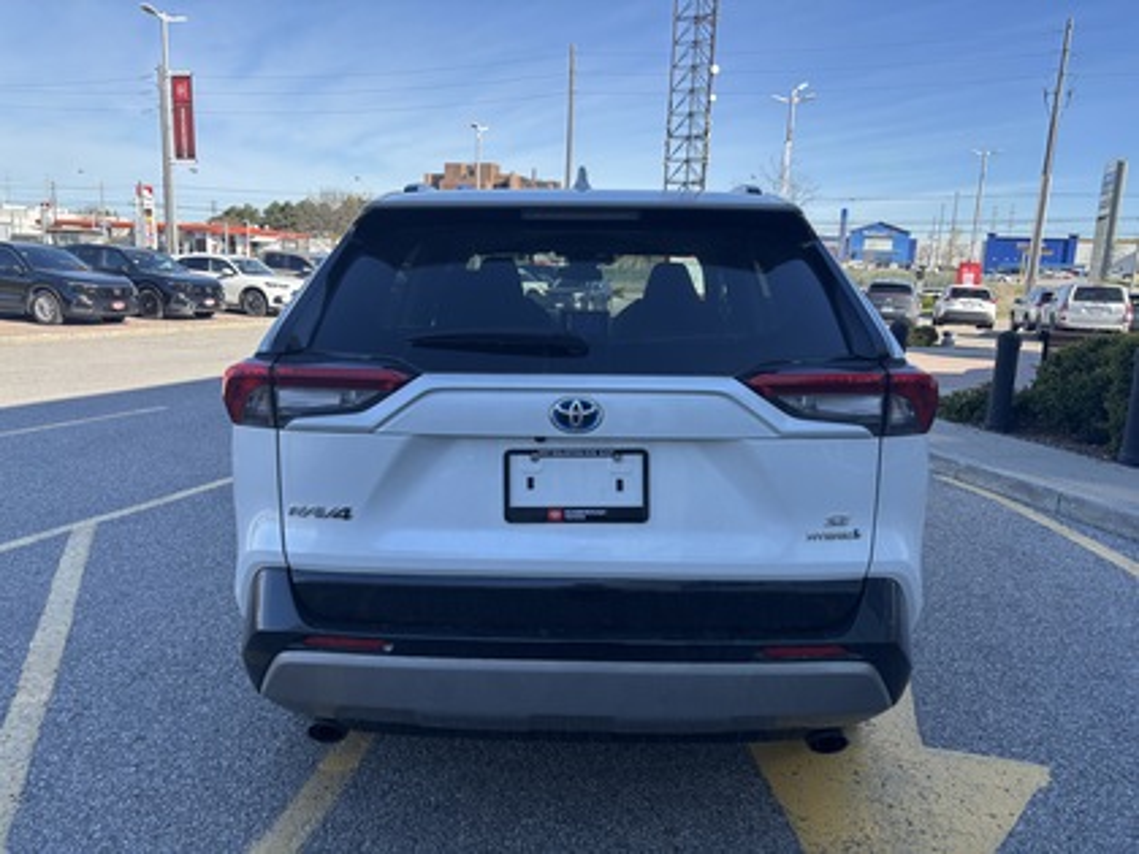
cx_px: 570
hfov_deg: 67.3
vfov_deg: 53.1
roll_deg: -2.8
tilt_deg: -11.3
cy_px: 427
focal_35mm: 26
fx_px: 856
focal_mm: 5.96
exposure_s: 1/1362
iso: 50
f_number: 1.6
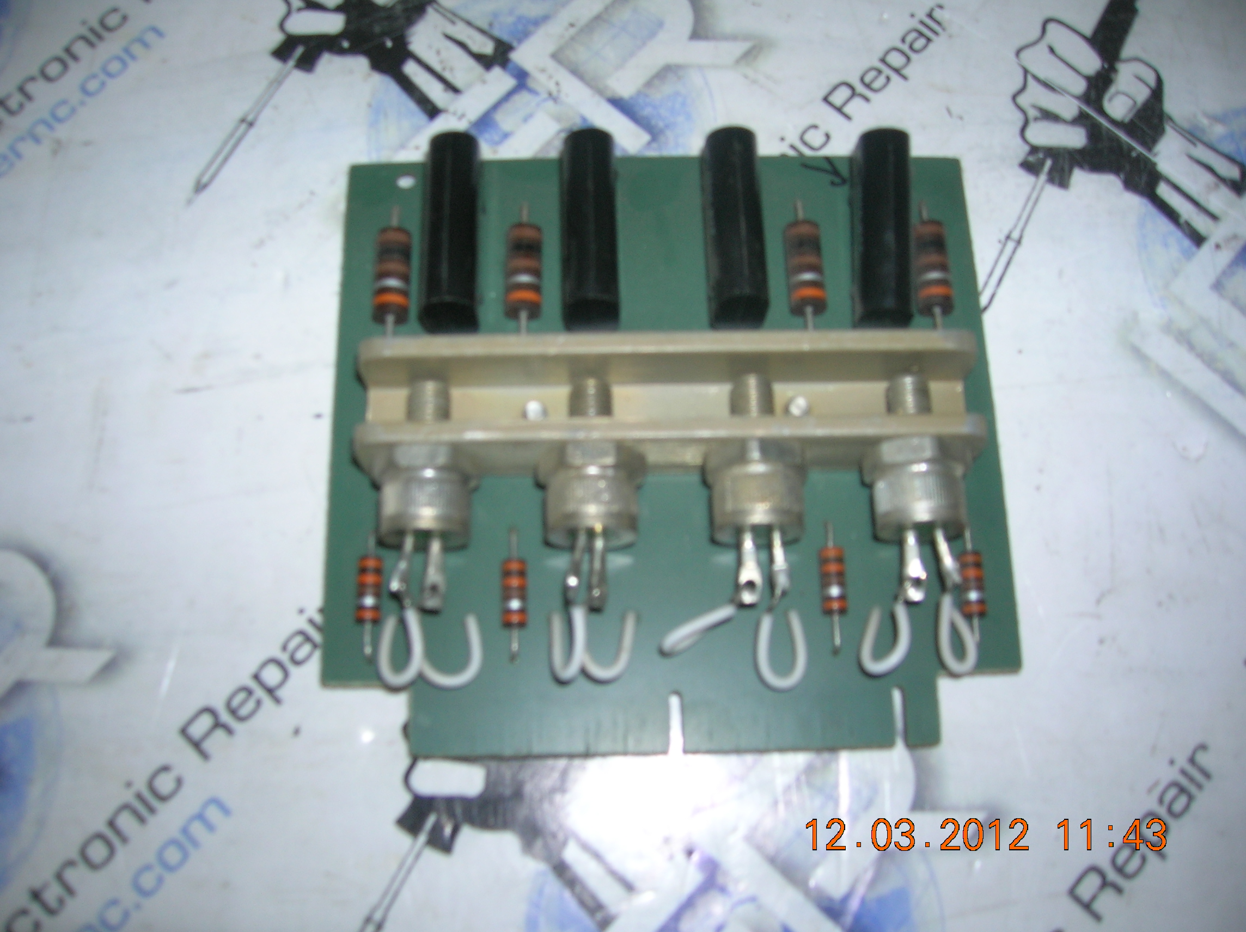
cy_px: 466
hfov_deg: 54.0
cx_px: 623
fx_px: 1223
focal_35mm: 34
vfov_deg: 41.7
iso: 50
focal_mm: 5.7
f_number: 2.9
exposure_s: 1/60.1
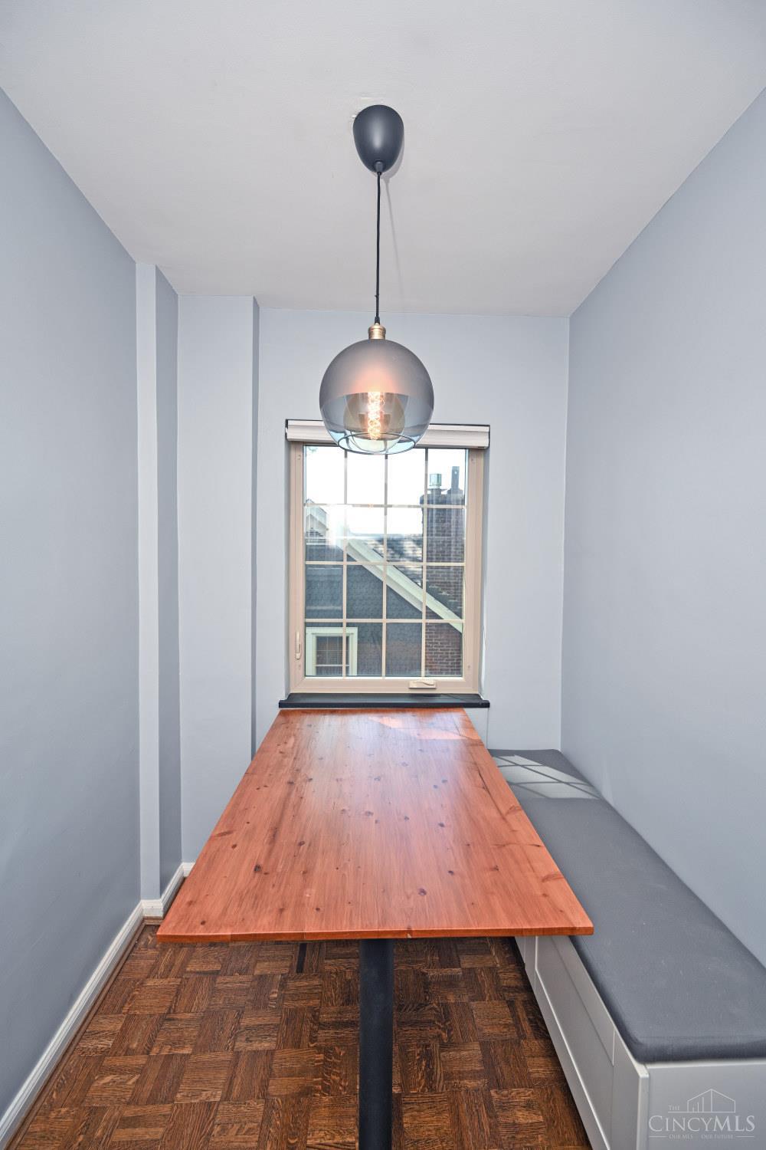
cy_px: 575
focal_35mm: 14
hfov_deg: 81.2
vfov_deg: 104.3
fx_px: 447
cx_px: 383
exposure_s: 1/125
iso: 200
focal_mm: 14
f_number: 5.6
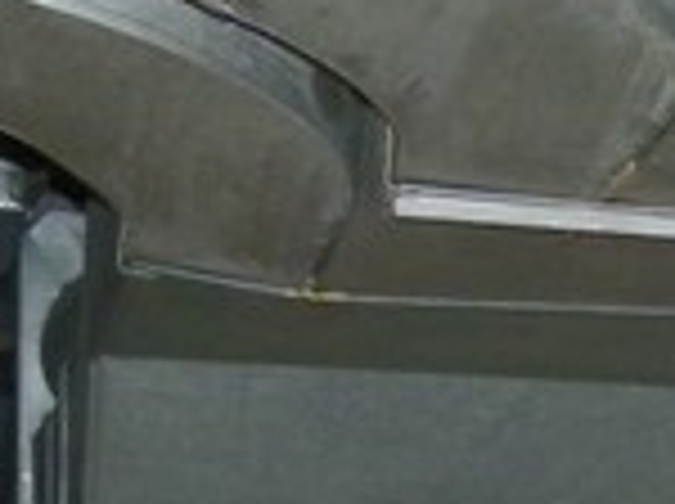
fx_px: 3465
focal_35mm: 178
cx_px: 1408
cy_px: 1472
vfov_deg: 7.4
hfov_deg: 10.2
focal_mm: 4.6
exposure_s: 1/30
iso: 200
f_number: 2.8
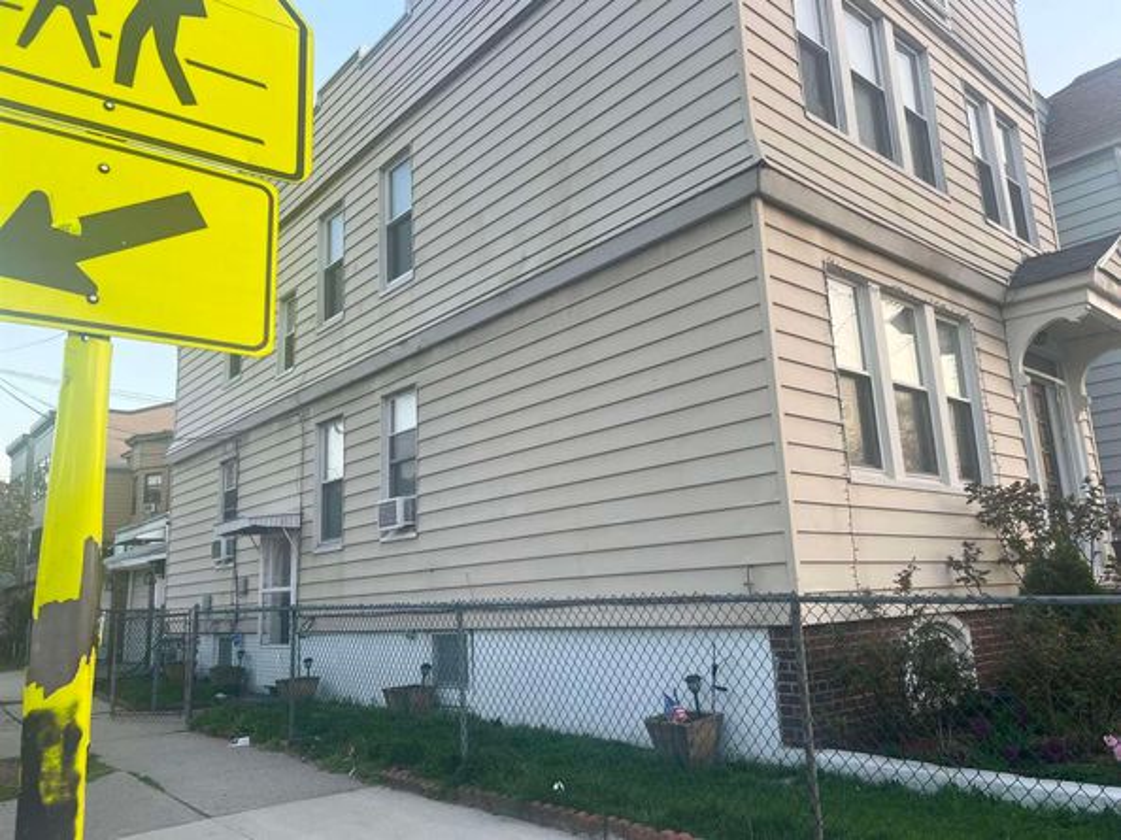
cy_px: 420
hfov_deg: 67.3
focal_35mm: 26
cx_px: 560
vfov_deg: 53.0
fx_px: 842
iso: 40
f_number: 1.5
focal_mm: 5.7
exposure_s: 1/179
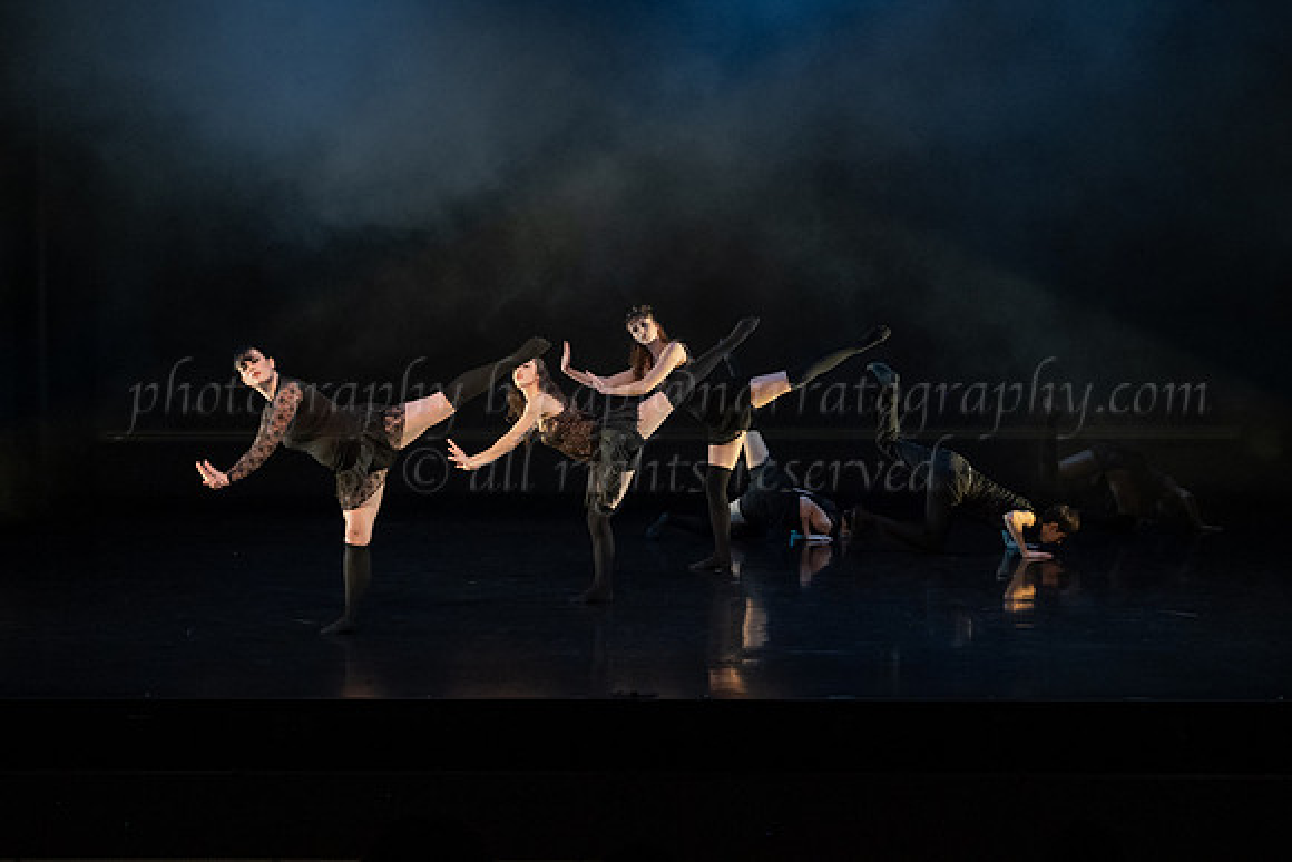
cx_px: 574
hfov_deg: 27.7
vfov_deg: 18.7
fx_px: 2617
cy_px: 429
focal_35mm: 73
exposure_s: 1/320
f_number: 3.2
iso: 4000
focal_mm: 61
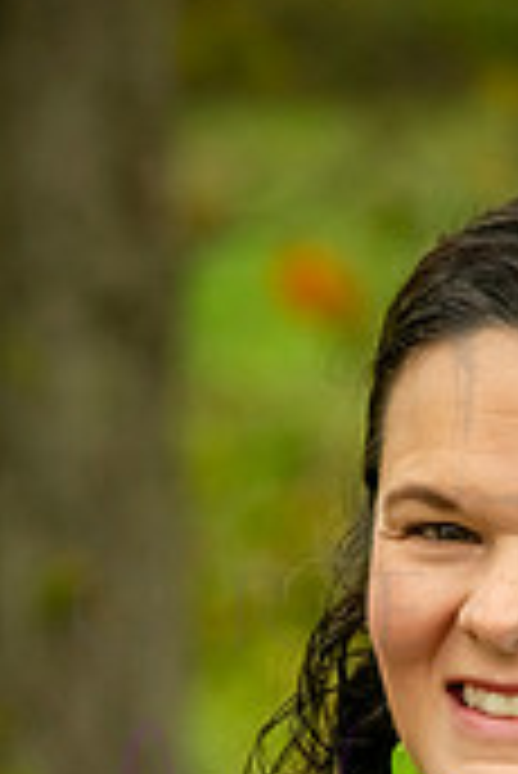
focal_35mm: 379
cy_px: 770
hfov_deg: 3.6
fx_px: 8163
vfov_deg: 5.4
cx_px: 671
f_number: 8
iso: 2000
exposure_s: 1/800
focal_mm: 145
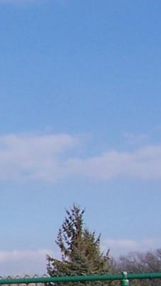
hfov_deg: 7.4
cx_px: -244
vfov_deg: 13.9
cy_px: 275
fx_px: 1163
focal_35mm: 153
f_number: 5.6
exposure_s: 1/350
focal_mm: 6.3
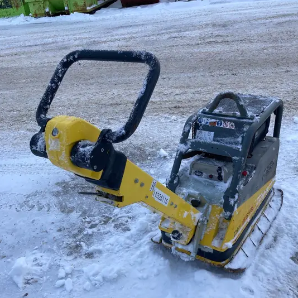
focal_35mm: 34
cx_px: 151
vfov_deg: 47.6
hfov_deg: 48.4
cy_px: 200
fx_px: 331
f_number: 1.8
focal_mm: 3.99
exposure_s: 1/475
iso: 20
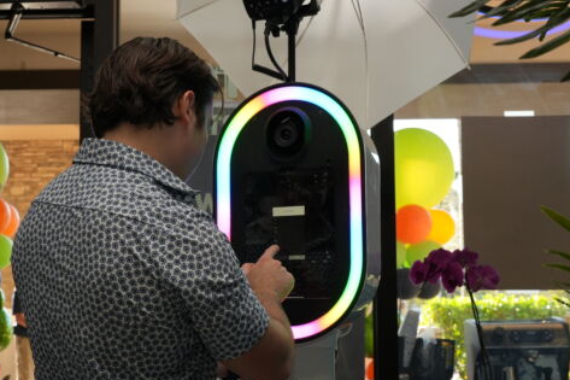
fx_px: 823
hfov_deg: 38.1
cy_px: 232
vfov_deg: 25.9
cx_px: 233
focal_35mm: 52
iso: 1000
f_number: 7.1
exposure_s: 1/288
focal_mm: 32
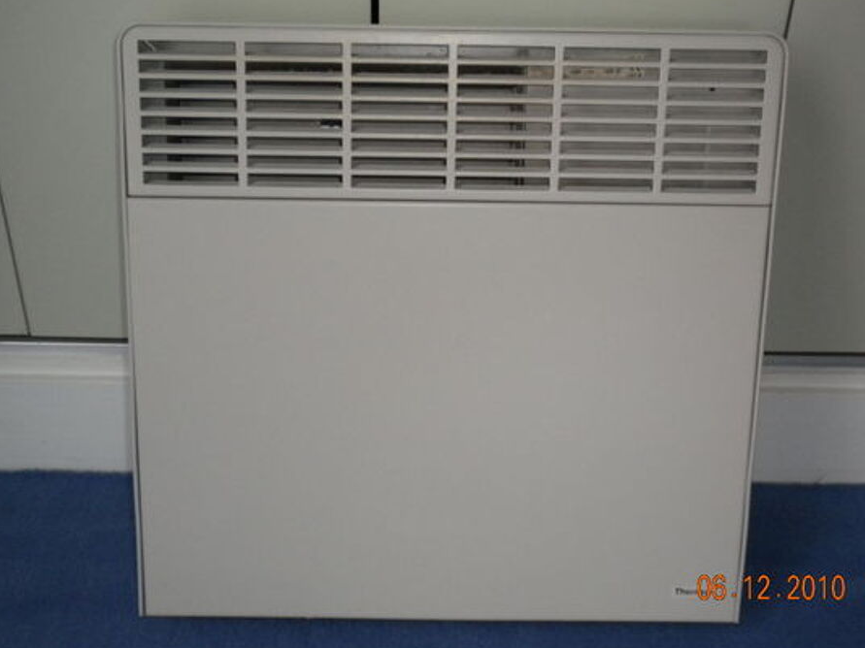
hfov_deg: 41.2
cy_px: 300
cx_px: 419
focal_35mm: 46
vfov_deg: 31.5
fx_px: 1149
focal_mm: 7.4
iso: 400
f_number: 3.5
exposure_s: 1/30
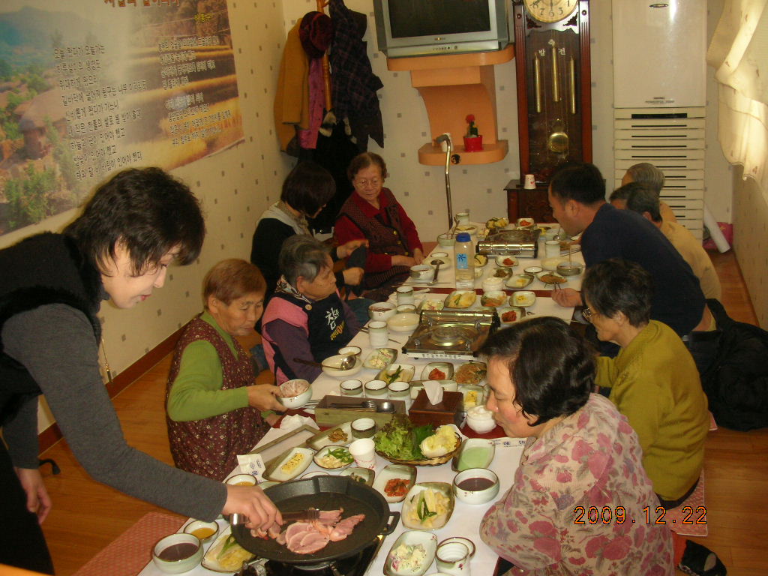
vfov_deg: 40.7
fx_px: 777
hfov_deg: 52.6
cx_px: 384
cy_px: 288
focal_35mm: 35
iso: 146
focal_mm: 5.8
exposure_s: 1/60.1
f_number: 3
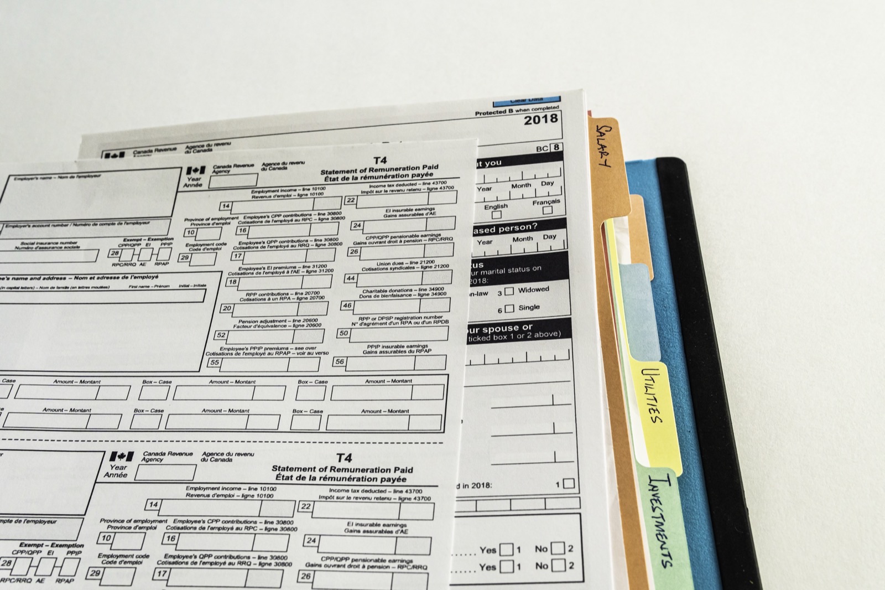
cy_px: 295
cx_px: 442
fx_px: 1106
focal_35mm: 45
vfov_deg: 29.9
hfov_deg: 43.6
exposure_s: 1/250
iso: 500
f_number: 7.1
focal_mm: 30
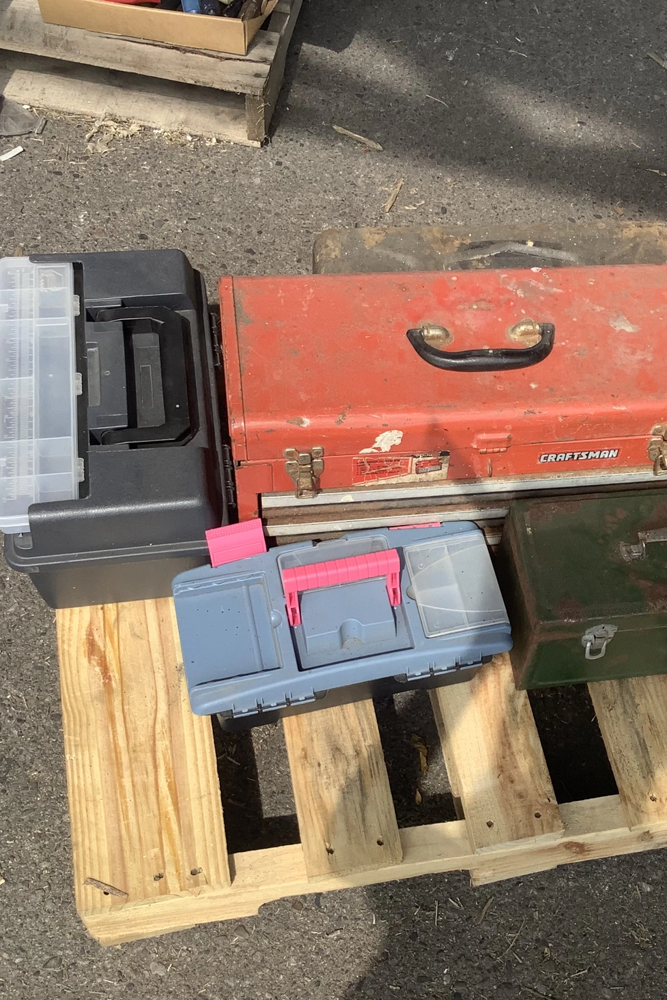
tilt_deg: -58.4
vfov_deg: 44.5
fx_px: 1223
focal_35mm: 44
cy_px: 493
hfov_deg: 29.8
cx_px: 536
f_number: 2.4
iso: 25
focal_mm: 3.3
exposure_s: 1/684
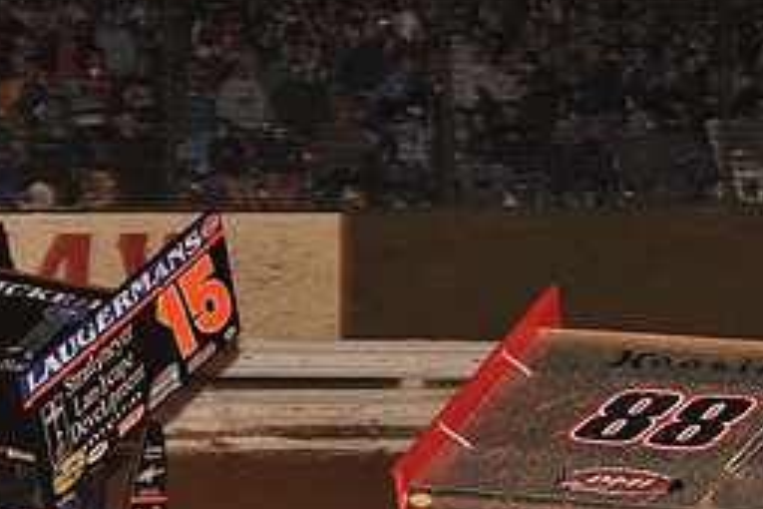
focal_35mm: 182
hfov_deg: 11.2
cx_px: 102
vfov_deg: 7.5
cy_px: 530
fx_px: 3857
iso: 1250
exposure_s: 1/320
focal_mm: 80
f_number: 6.3
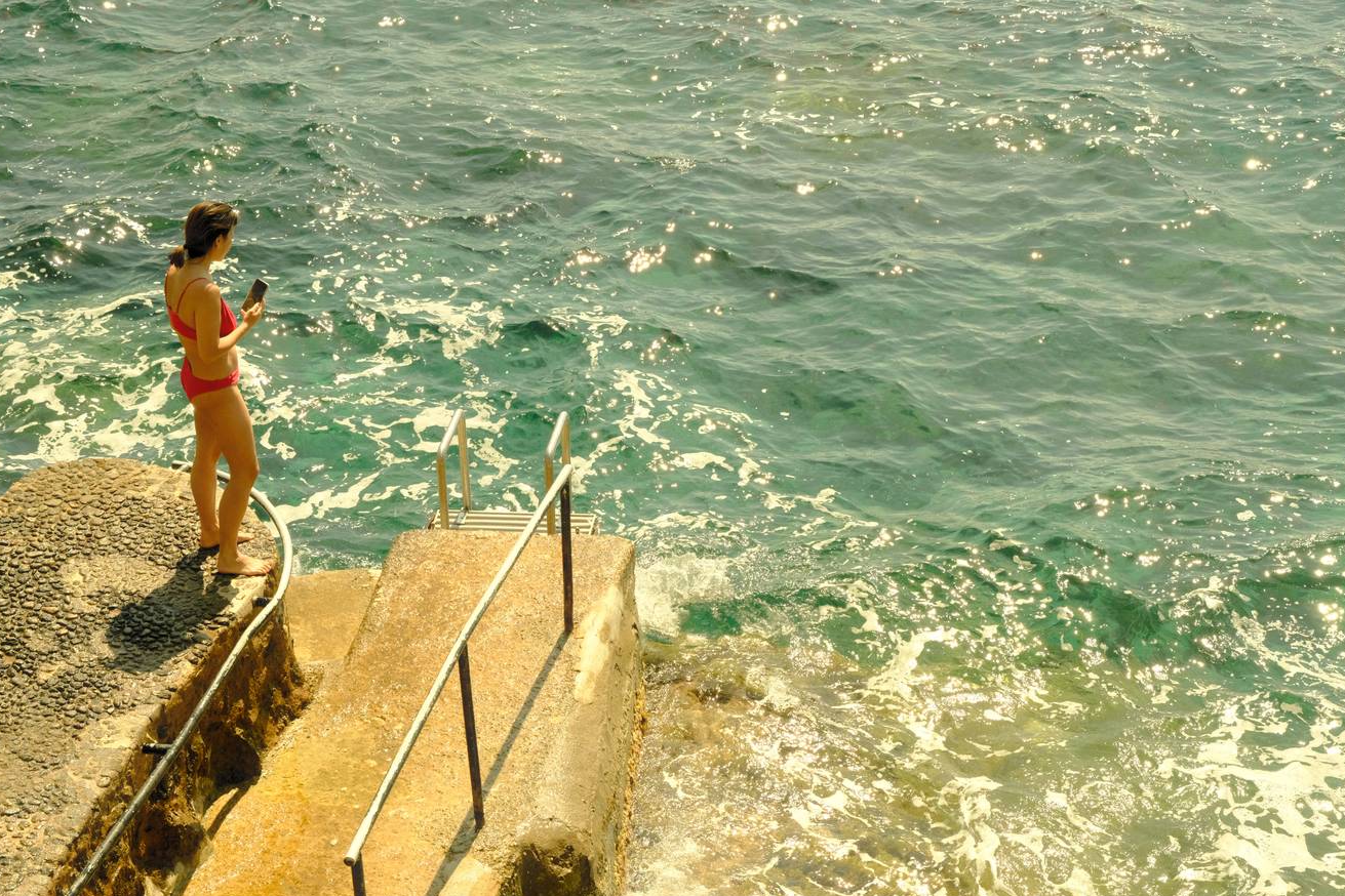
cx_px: 548
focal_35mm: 72
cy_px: 365
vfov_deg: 18.9
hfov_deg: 28.0
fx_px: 2690
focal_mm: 39.3
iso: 640
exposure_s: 1/1300
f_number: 8
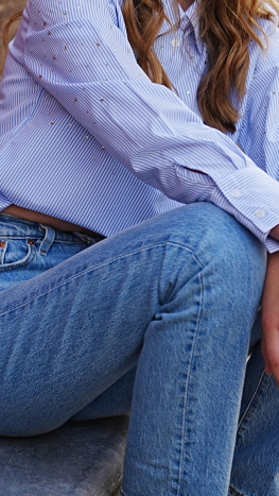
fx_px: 2194
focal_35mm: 167
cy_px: 109
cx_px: 181
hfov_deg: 7.3
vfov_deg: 12.8
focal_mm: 62
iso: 320
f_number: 2
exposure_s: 1/2500
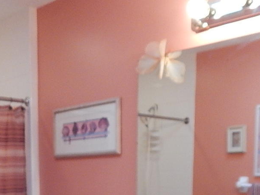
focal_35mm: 58
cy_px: 230
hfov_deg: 33.2
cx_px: 129
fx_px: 436
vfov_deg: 23.2
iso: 360
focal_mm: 4
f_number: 3
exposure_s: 1/30
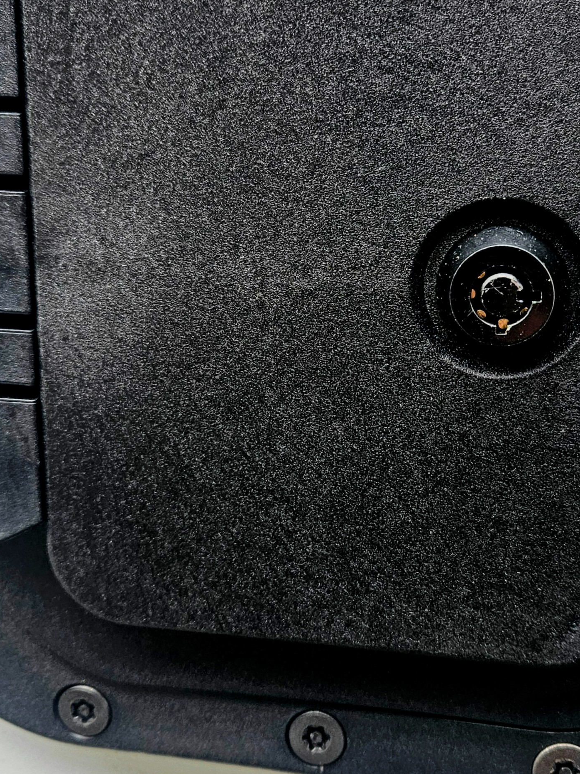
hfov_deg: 32.1
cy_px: 338
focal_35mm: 45
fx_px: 1005
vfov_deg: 42.0
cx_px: 337
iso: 64
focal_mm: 5.4
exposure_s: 1/359
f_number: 1.8
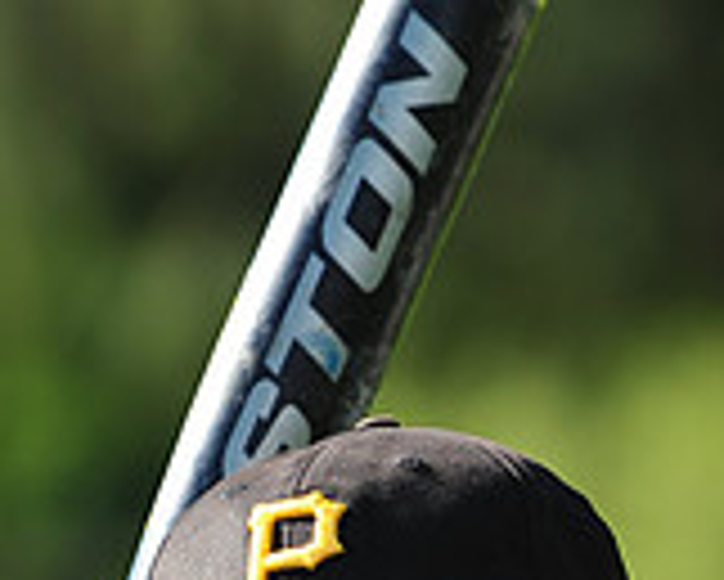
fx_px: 12693
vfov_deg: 2.6
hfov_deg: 3.3
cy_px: 980
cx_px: 423
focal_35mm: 592
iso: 200
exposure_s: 1/640
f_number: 5
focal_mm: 175
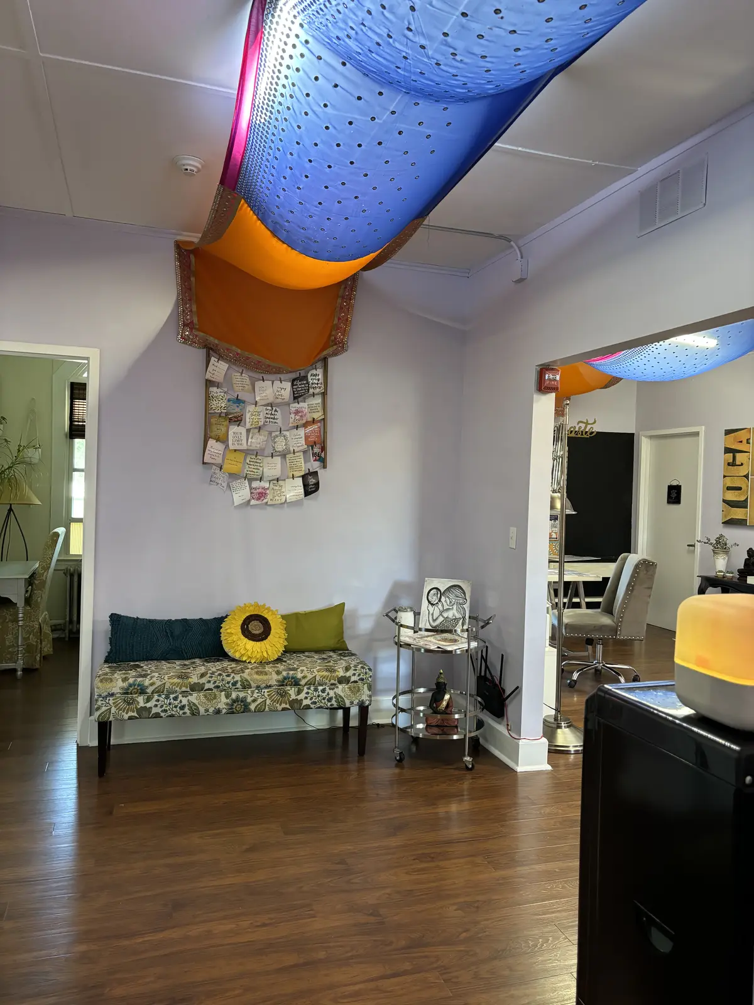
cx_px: 377
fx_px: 755
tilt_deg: -1.1
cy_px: 502
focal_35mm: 26
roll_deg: -2.4
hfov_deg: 53.1
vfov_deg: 67.3
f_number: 1.6
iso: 320
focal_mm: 5.96
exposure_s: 1/60
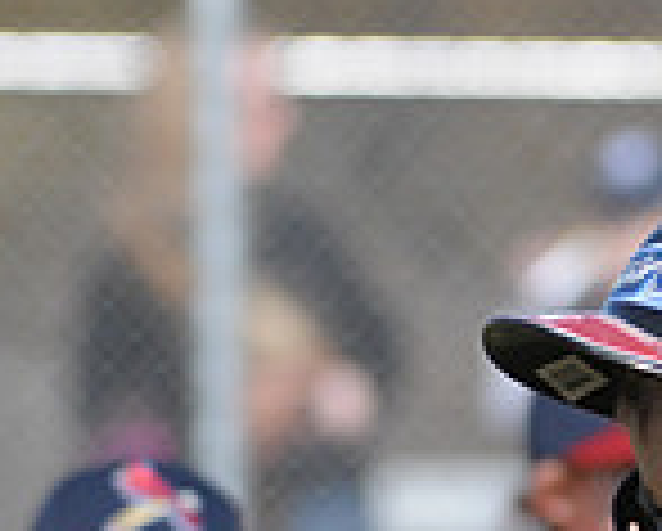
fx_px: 21718
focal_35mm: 1107
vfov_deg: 1.4
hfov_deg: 1.7
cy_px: 808
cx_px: 567
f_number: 4.5
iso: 400
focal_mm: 200
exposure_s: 1/2500
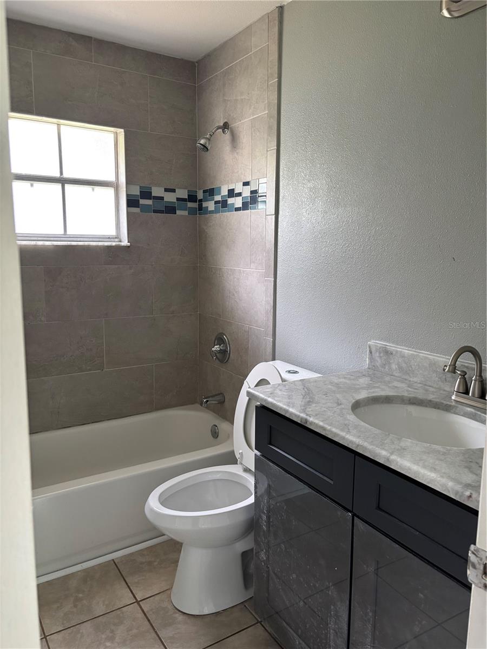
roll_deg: -1.2
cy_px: 324
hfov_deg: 53.1
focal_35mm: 26
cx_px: 244
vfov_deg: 67.3
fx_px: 488
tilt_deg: -8.7
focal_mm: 5.96
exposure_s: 1/60
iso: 250
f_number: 1.6
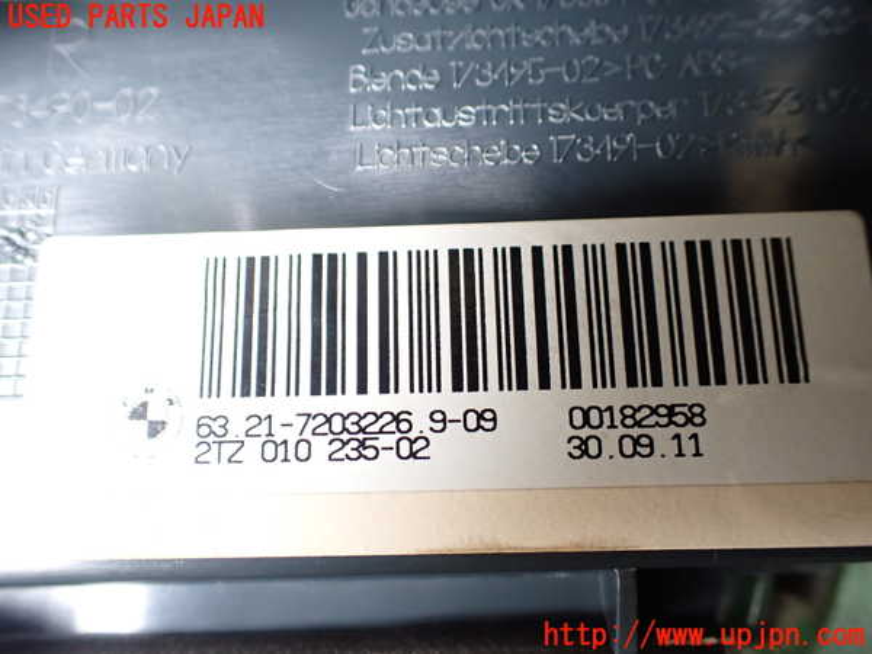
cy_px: 327
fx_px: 756
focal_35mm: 30
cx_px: 436
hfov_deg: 60.0
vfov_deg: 46.8
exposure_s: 1/125
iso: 500
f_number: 2.3
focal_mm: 5.4
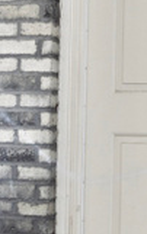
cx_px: 186
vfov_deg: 18.9
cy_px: 51
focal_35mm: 109
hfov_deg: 11.7
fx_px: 697
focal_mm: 24
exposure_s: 1/20
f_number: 4
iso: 400
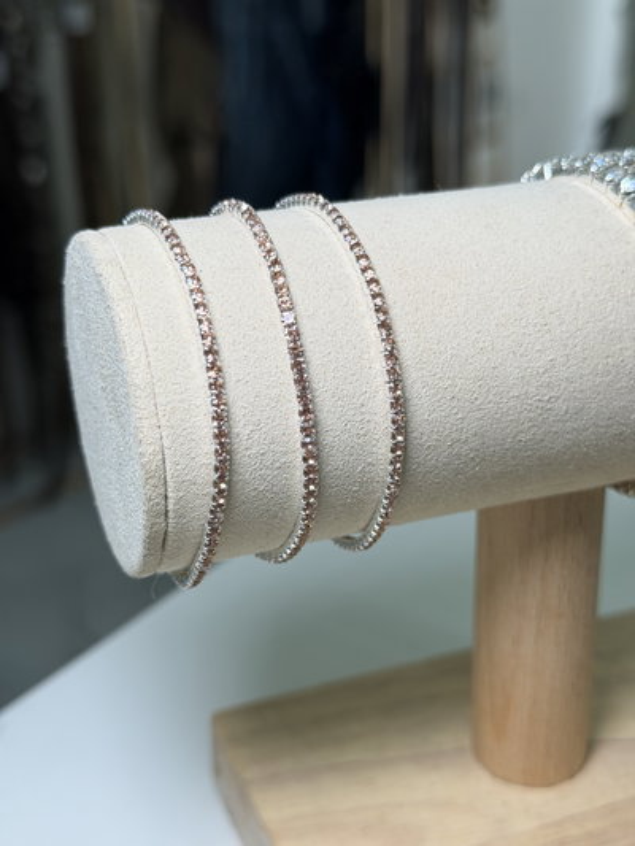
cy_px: 423
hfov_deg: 30.3
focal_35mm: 48
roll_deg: +1.0
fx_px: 1174
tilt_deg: -24.2
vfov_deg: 39.6
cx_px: 318
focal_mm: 6.76
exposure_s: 1/245
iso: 64
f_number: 1.78
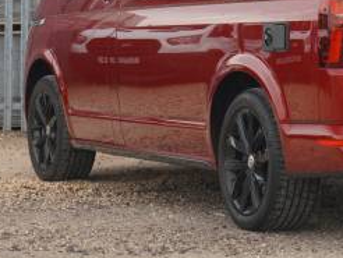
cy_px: -11
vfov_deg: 8.9
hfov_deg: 11.8
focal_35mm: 165
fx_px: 1637
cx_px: 358
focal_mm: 44
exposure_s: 1/200
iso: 800
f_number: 5.6
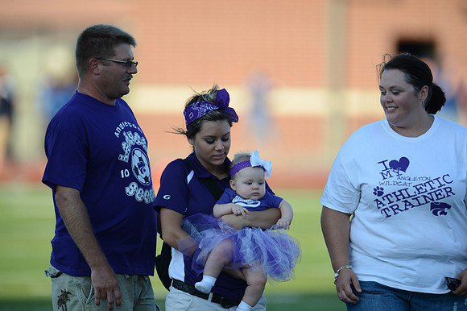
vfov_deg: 2.5
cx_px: 234
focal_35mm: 550
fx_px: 7130
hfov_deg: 3.8
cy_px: 156
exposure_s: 1/2500
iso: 800
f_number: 4
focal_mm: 550
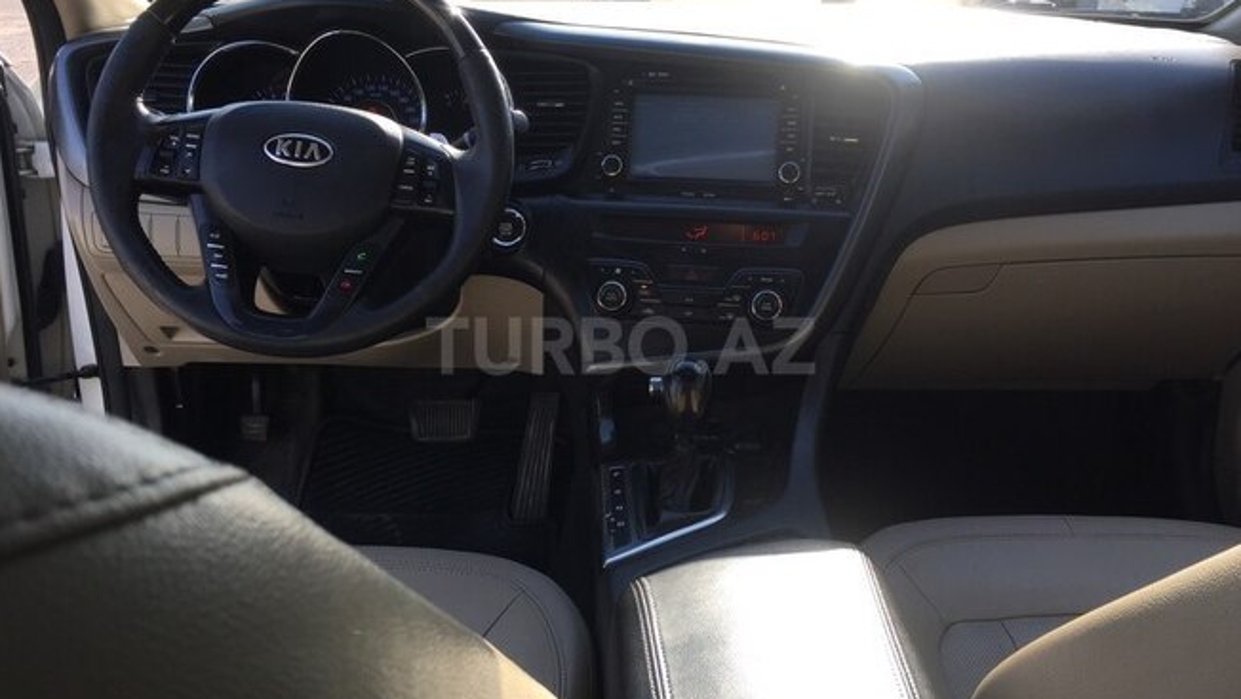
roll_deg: -2.6
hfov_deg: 61.0
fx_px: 1053
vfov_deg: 36.7
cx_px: 620
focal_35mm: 32
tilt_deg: -21.0
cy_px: 346
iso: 32
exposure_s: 1/347
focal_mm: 4.15
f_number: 2.2
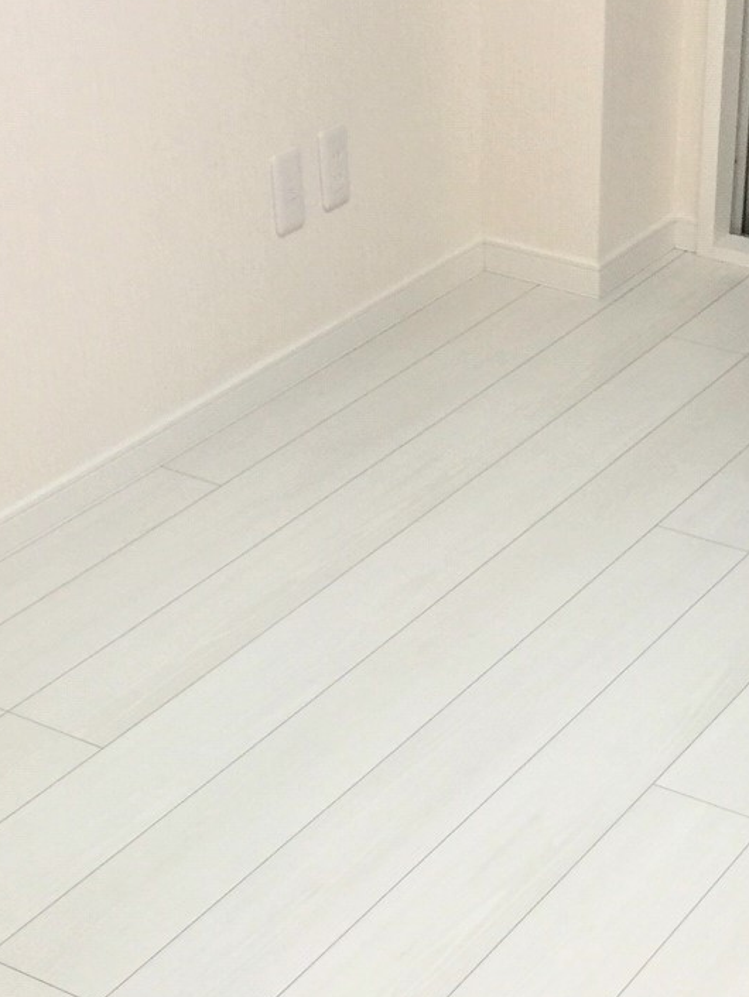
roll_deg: -0.6
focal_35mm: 67
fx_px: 1932
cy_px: 900
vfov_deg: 27.9
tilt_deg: -37.9
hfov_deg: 21.7
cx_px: 564
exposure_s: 1/15
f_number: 2.2
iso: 50
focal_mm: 4.15
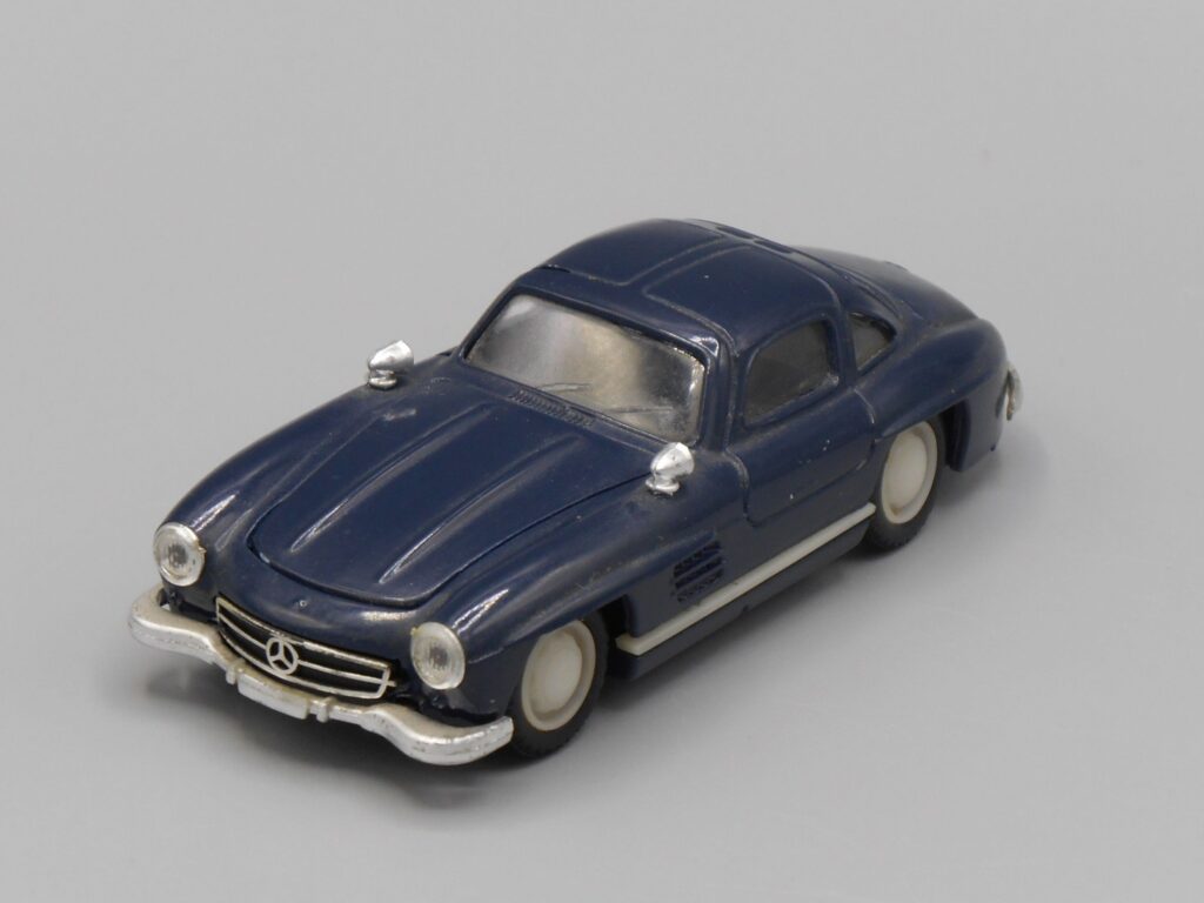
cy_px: 452
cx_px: 602
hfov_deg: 18.7
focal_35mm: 105
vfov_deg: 14.1
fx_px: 3652
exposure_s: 1/50
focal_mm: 18.8
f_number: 5.1
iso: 80
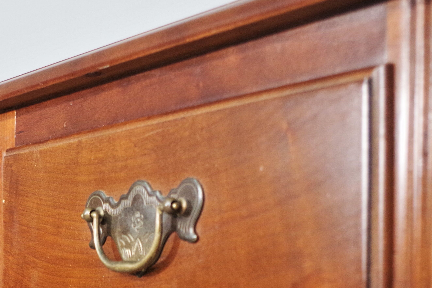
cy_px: 303
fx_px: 948
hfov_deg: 25.3
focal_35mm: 79
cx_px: 94
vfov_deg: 16.8
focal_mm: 24.38
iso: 800
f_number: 4
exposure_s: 1/60
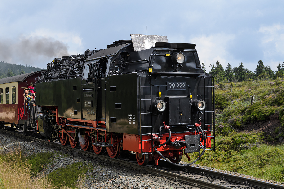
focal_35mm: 57
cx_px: 142
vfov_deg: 23.8
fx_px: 450
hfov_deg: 35.1
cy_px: 94
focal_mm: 38
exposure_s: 1/400
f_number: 8
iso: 280
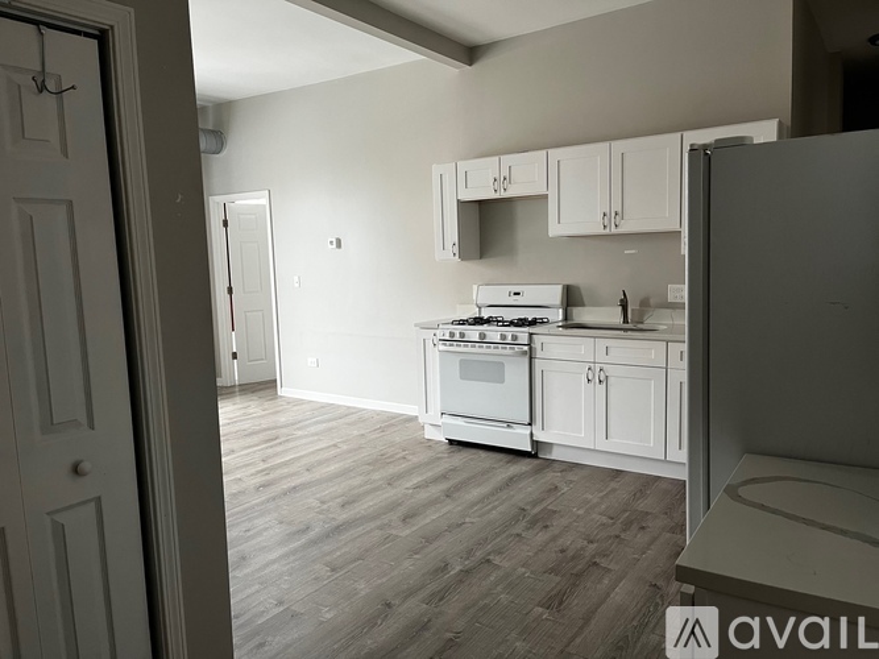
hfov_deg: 67.3
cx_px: 440
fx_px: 660
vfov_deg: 53.0
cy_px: 330
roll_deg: +2.0
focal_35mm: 26
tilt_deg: -6.9
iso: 200
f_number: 1.6
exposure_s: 1/60
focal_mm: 5.1
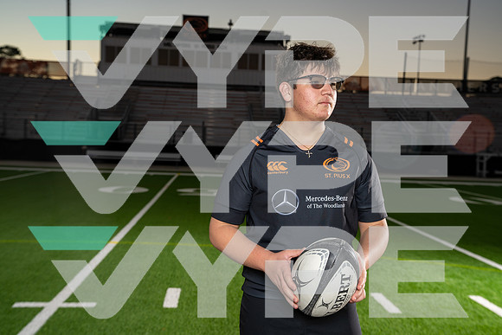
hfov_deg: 44.5
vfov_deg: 30.5
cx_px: 251
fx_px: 614
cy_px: 168
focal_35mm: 44
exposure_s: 1/250
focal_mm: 44
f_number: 4.5
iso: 160
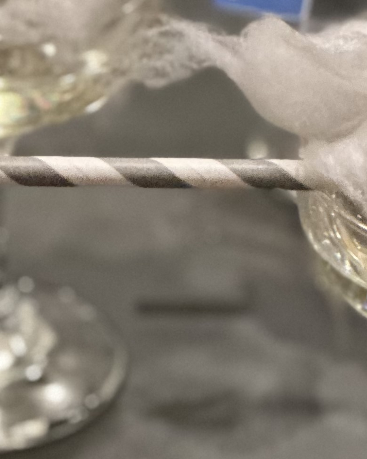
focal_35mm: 312
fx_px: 4235
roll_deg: -4.5
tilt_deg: -31.3
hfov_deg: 4.9
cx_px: 532
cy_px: 189
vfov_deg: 6.2
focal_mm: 9
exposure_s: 1/15
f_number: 2.8
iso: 800
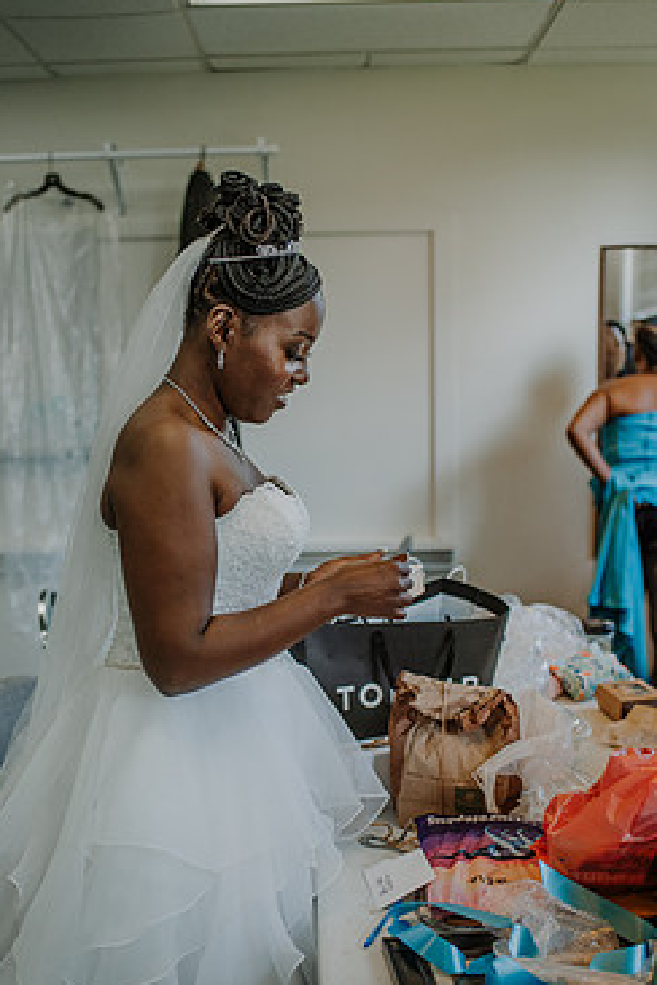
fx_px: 1177
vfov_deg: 45.4
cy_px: 506
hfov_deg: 31.2
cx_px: 285
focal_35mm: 43
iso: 1100
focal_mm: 35
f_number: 2.2
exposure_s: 1/1000
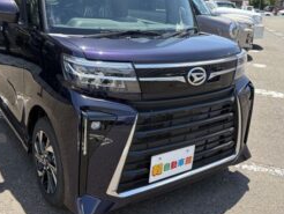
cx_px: 118
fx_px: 304
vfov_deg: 38.4
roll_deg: +0.2
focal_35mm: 37
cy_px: 77
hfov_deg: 49.9
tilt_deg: -11.8
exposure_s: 1/1263
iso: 50
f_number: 1.6
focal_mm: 5.96
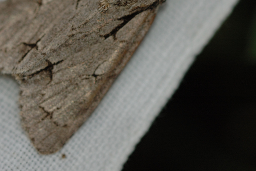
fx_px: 2074
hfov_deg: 7.1
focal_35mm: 292
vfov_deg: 4.7
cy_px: 49
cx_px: 88
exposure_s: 1/400
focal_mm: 105
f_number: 6.3
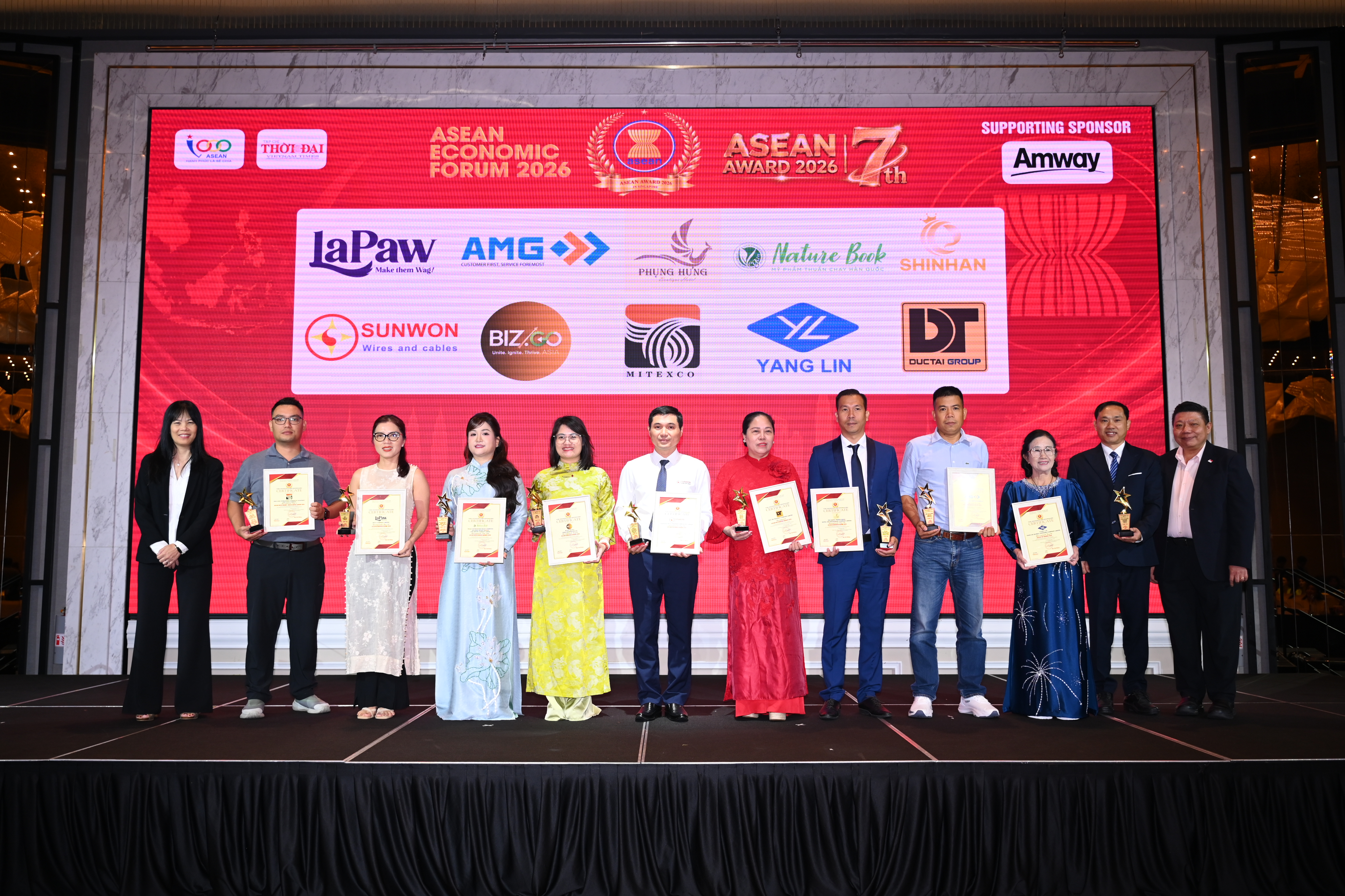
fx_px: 1158
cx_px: 672
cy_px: 448
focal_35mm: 31
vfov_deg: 42.3
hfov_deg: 60.3
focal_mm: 31
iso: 400
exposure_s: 1/200
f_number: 3.2
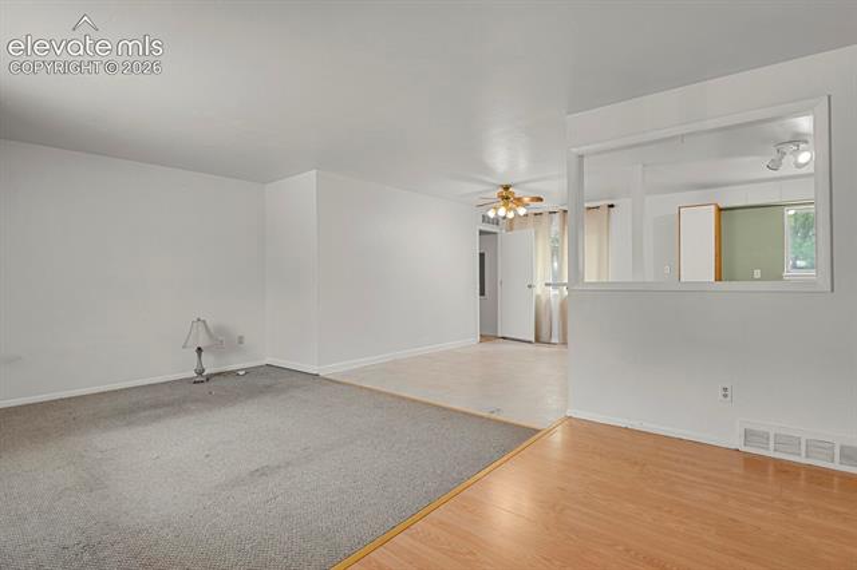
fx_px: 404
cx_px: 428
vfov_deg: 70.4
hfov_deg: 93.3
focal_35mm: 17
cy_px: 285
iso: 6400
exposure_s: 1/20
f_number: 8
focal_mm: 17
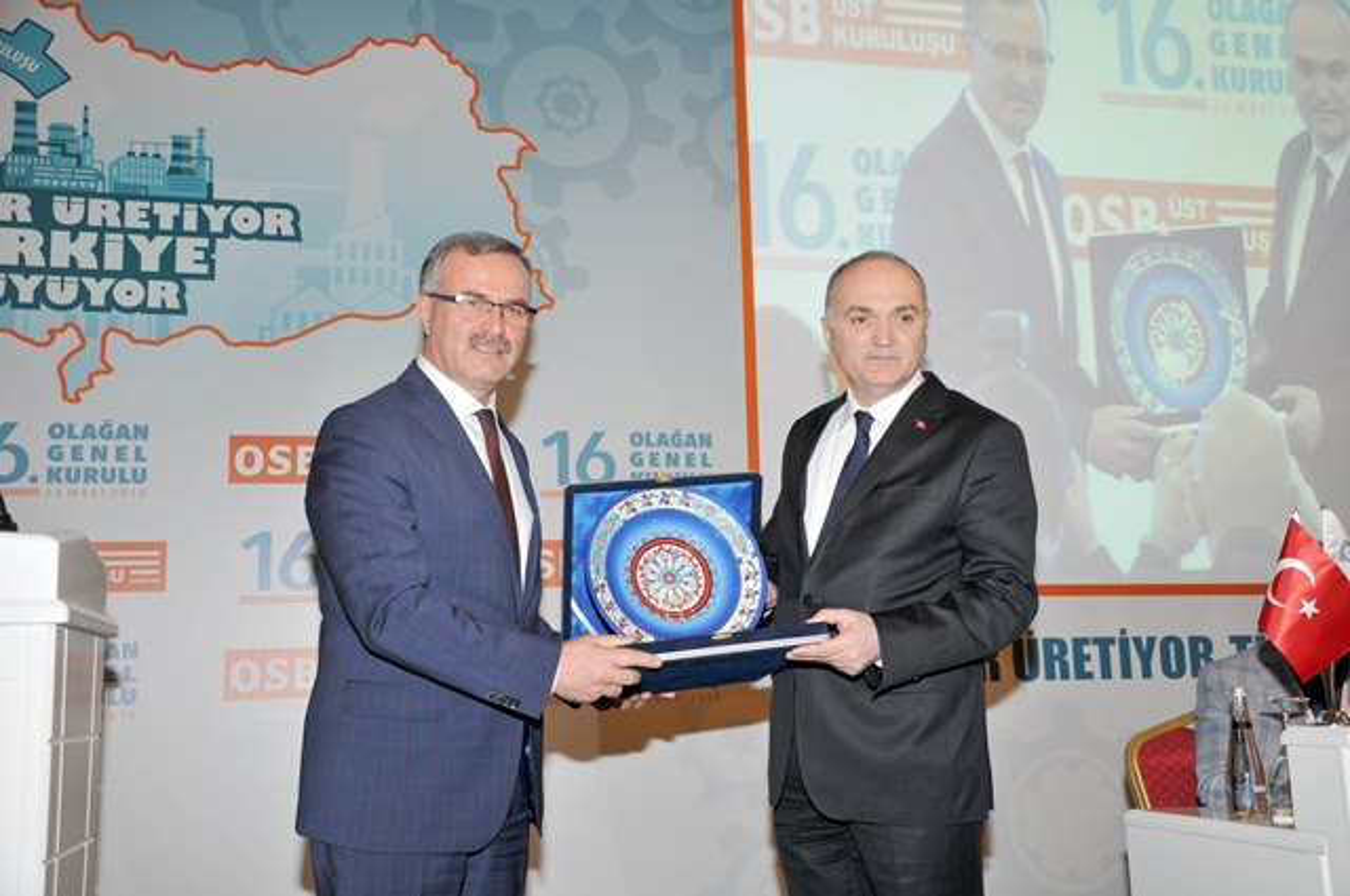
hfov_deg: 49.6
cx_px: 675
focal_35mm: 39
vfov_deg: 34.1
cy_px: 448
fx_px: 1461
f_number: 3.8
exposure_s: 1/80
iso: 500
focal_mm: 26
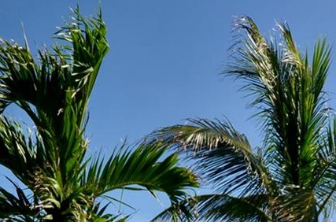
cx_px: 249
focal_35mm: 135
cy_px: 372
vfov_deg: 9.7
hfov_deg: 15.2
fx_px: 1256
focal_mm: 24
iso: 180
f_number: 8
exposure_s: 1/250
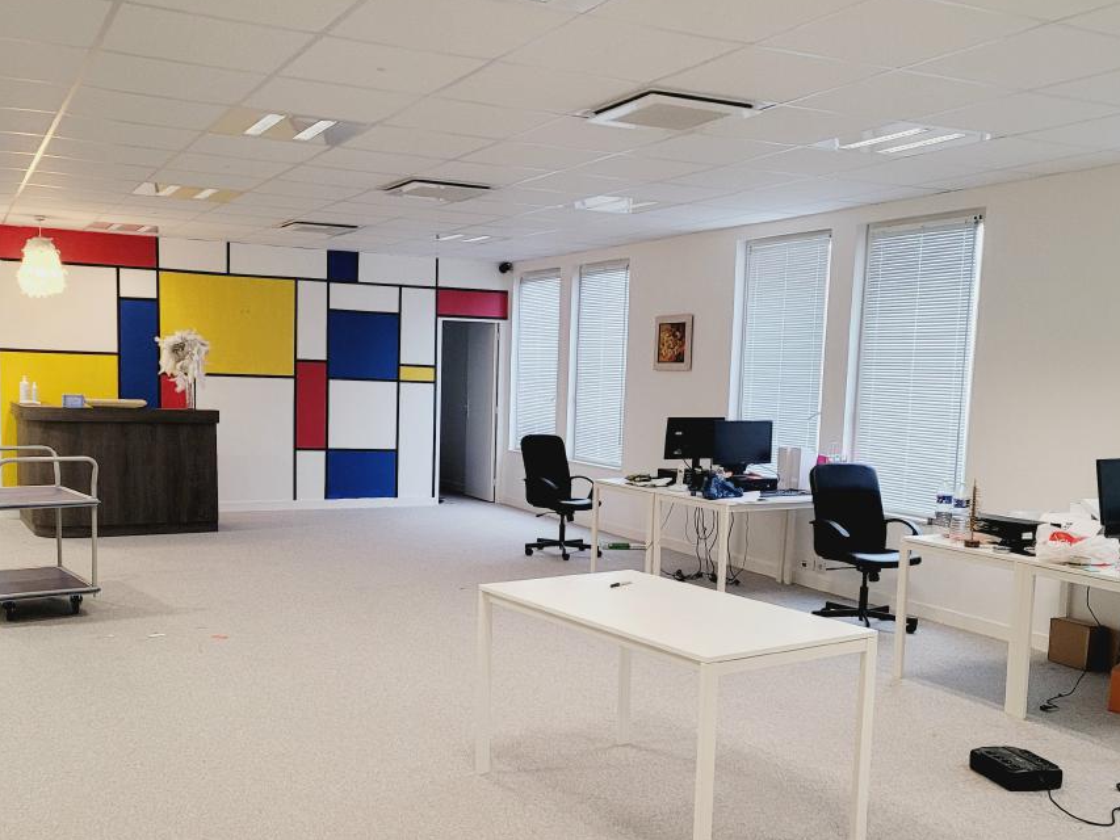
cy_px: 508
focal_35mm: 39
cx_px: 503
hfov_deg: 47.8
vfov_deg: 36.7
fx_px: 1262
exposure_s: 1/100
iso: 200
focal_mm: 5
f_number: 1.8
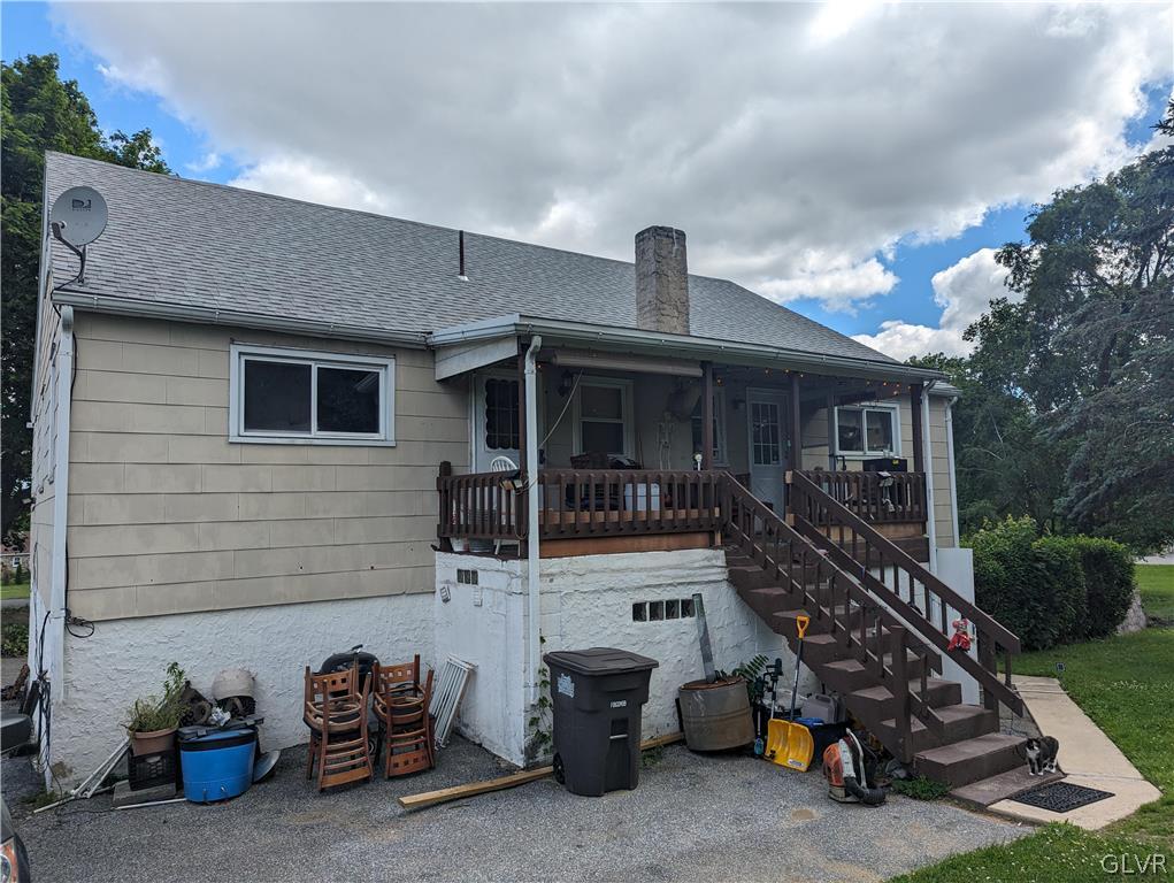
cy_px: 442
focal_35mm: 24
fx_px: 815
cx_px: 587
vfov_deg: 56.9
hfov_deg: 71.5
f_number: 1.85
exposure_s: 1/1984
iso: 30
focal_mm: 6.81
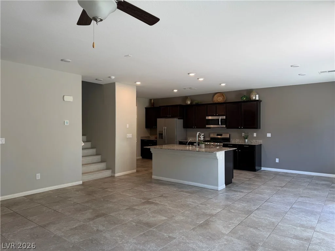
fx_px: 232
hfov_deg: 71.6
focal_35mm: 24
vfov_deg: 56.8
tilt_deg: +0.2
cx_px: 168
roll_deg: -0.4
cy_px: 126
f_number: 1.78
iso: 80
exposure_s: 1/120
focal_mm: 6.76
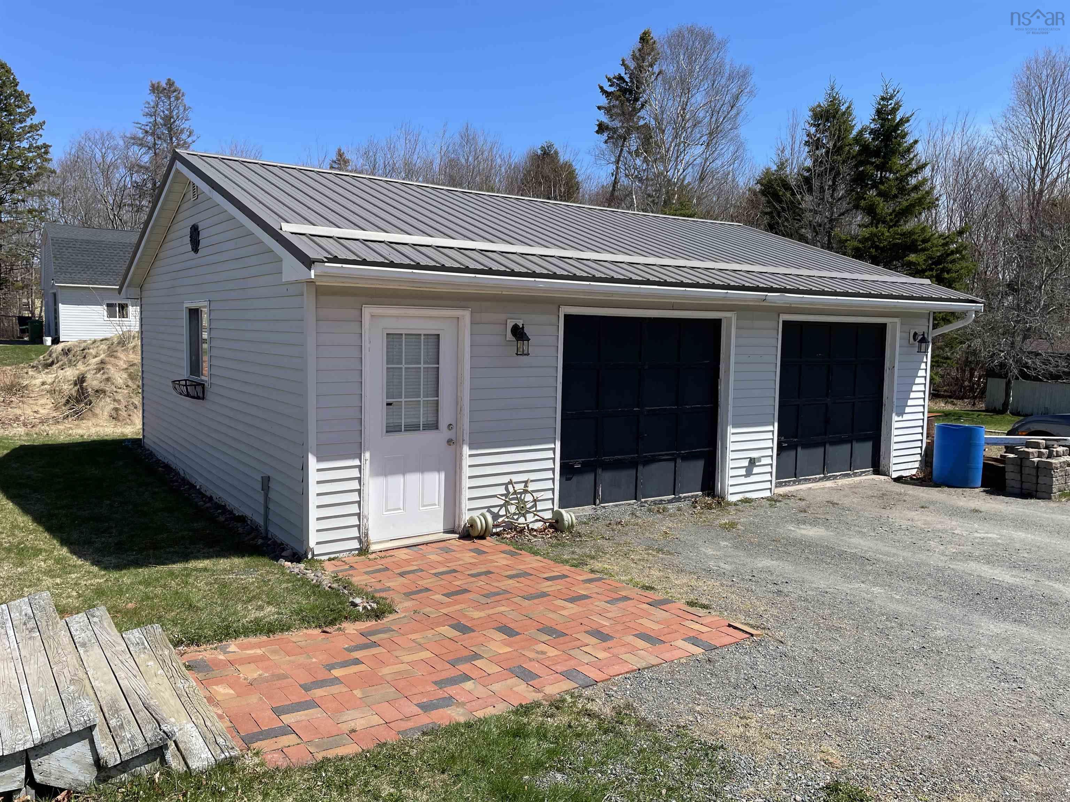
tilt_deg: -5.1
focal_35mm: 26
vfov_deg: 53.1
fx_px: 804
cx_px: 535
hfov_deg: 67.3
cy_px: 401
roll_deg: -0.9
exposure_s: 1/3300
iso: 32
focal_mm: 4.2
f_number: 1.6
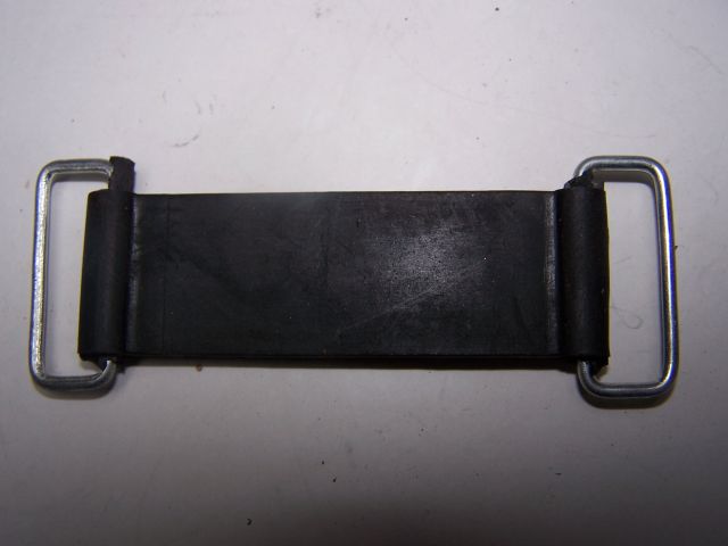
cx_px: 364
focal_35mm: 38
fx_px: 799
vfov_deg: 37.7
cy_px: 273
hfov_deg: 49.0
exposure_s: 1/60
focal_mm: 6.3
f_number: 2.8
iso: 80
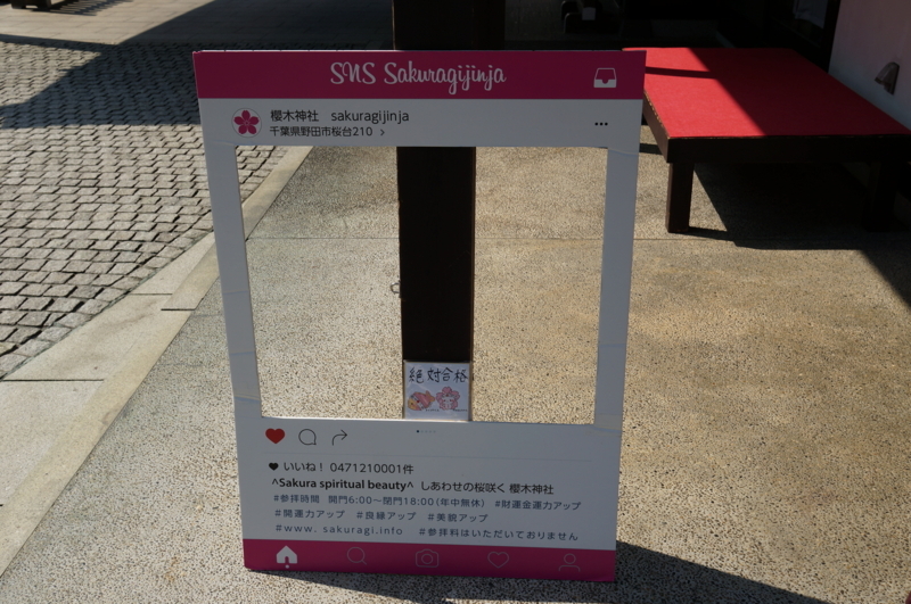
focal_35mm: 36
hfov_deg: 53.2
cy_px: 302
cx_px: 456
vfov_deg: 36.8
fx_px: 910
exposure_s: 1/250
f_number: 7.1
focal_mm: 24
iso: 100
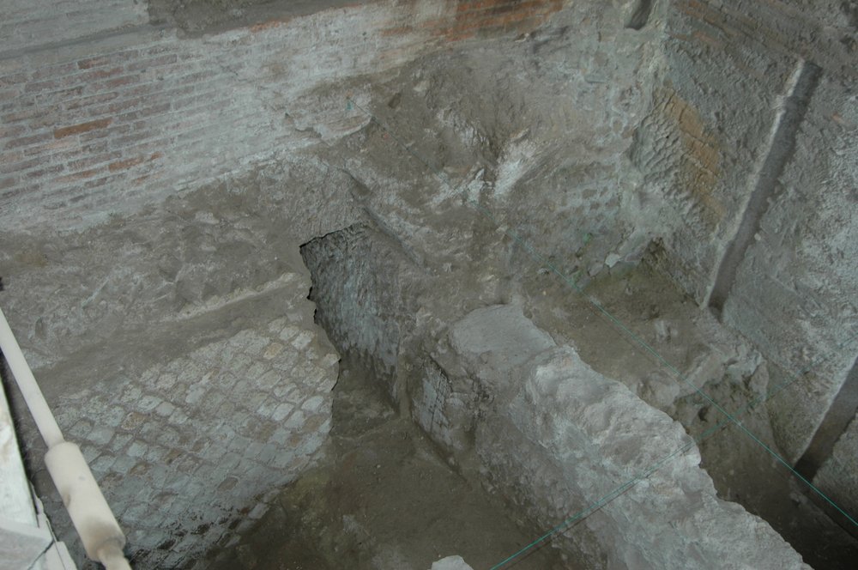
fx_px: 857
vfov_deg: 36.8
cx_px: 429
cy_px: 285
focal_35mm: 36
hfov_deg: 53.2
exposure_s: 1/60
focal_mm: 24
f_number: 3.5
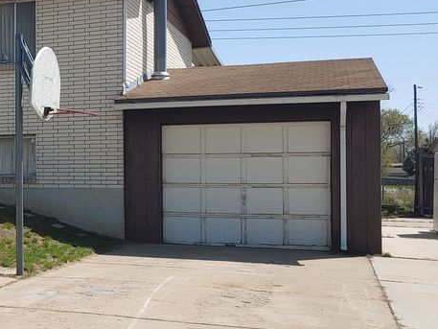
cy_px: 146
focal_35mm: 56
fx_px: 709
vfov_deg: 26.1
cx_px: -17
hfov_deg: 31.3
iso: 50
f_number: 1.5
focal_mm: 4.23
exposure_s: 1/3125
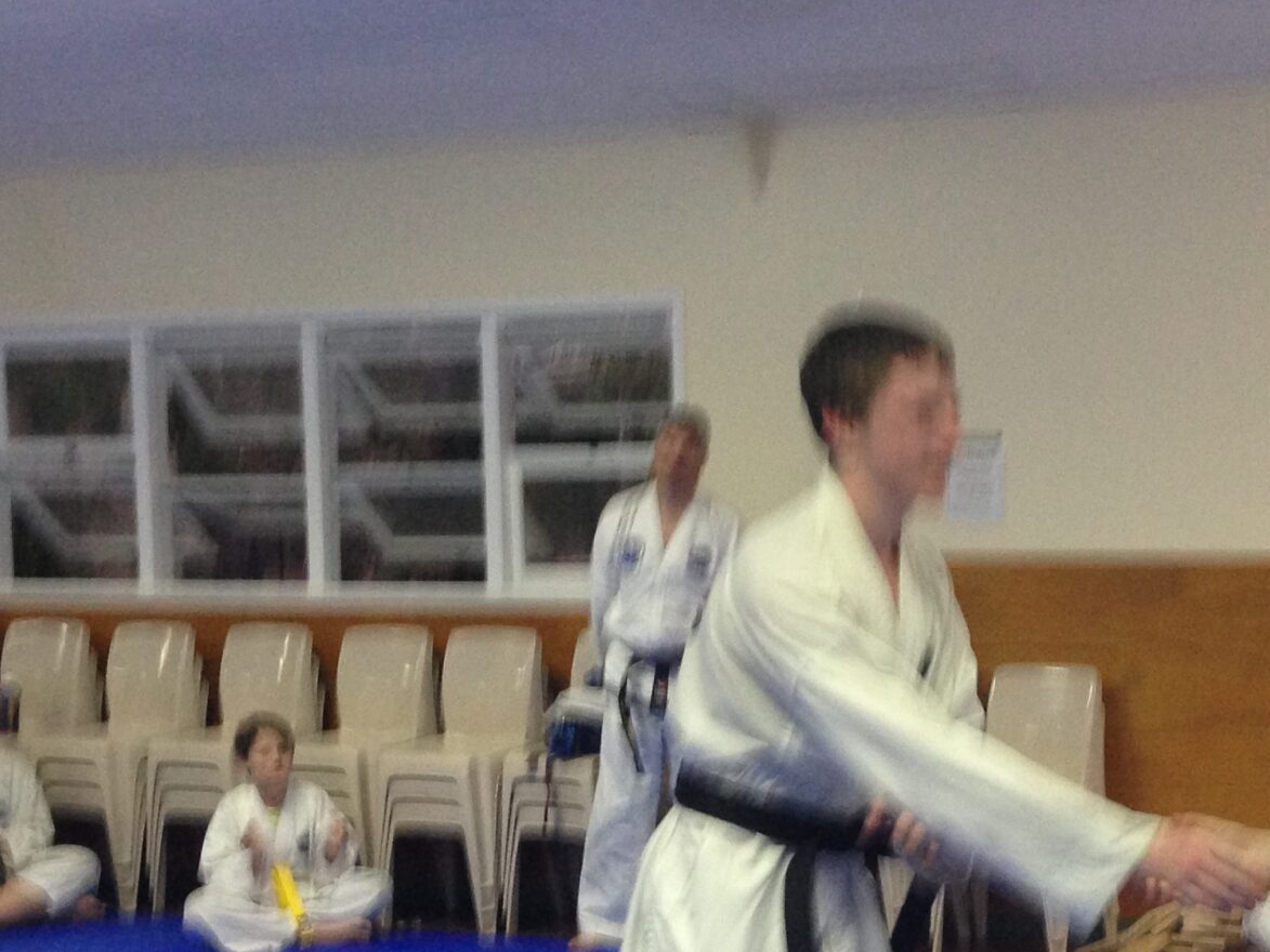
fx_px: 2642
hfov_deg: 26.8
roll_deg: -1.0
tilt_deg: -8.0
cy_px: 750
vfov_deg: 20.2
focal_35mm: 72
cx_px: 901
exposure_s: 1/20
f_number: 2.4
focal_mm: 4.12
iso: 160
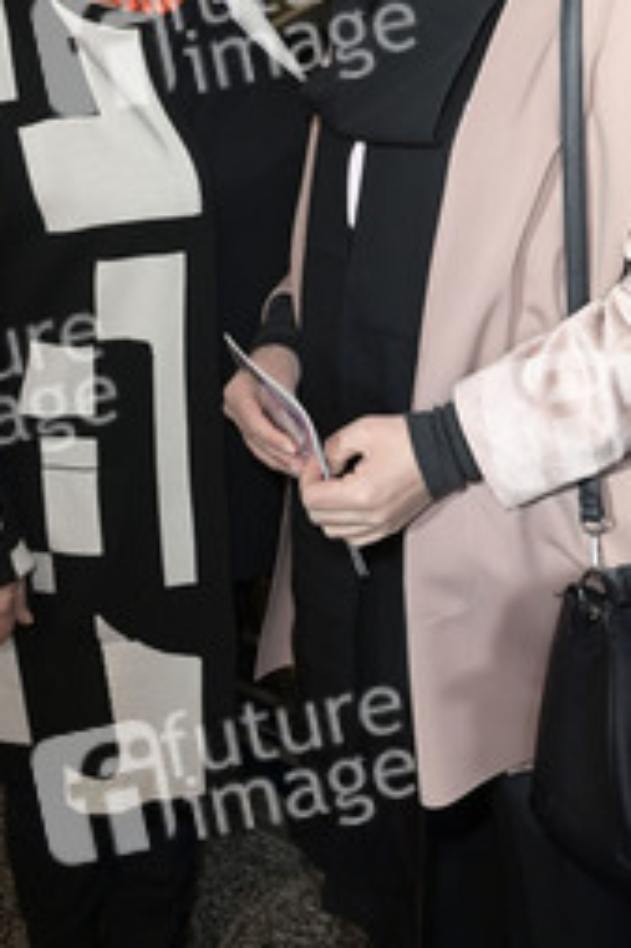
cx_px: 332
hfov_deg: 32.6
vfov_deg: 45.5
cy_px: 216
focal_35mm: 41
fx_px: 1079
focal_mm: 26
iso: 1250
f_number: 5.6
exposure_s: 1/160
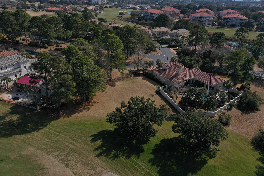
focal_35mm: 28
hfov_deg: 65.5
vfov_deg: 46.4
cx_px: 132
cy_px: 88
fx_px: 205
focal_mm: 10.26
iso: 100
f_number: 7.1
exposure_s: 1/120
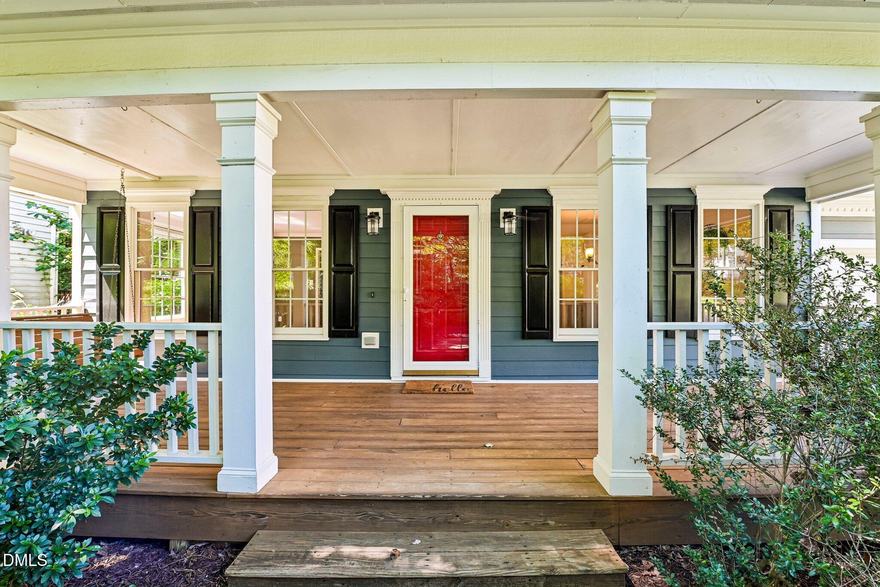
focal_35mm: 14
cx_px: 440
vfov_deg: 81.2
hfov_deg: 104.3
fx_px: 342
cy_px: 294
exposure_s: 1/15
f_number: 9
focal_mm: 14
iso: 200
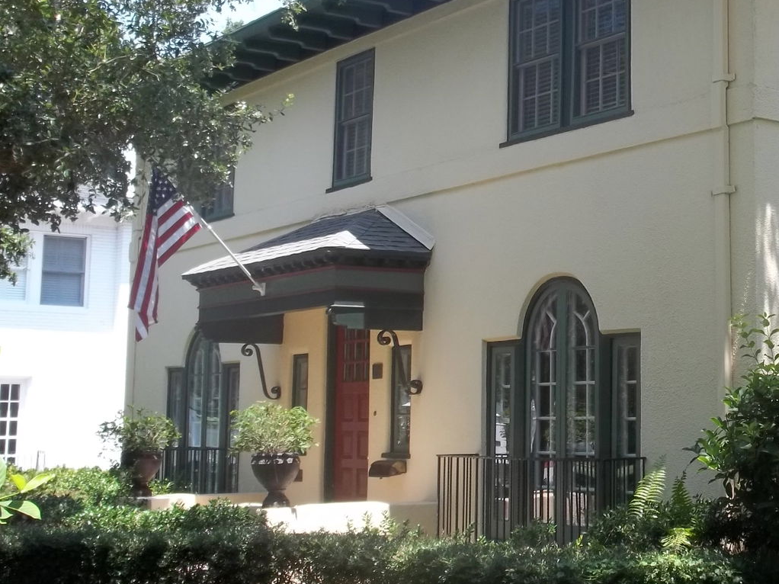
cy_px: 204
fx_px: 1395
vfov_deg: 23.6
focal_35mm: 62
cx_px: 719
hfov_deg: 29.7
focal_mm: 5.9
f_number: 3.3
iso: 64
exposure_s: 1/250
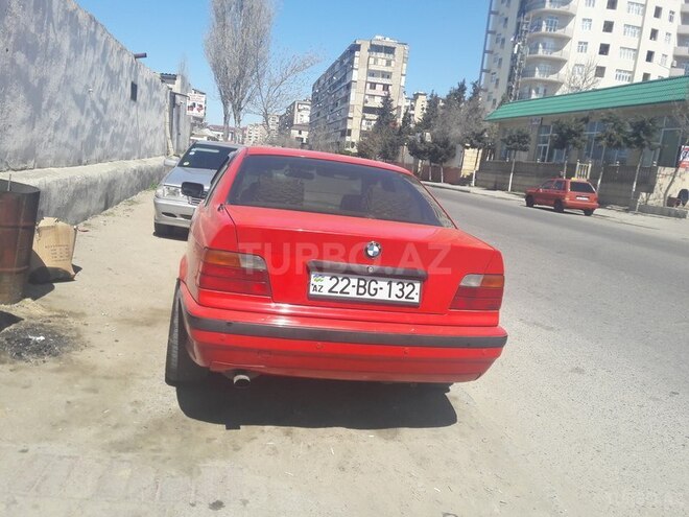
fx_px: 557
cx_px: 344
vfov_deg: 49.7
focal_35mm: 28
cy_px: 258
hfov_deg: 63.4
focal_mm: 3.7
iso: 40
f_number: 1.9
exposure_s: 1/1239
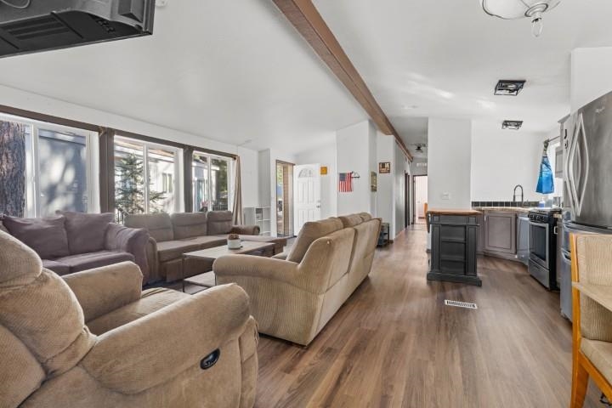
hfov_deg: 96.7
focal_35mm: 16
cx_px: 306
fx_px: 272
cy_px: 204
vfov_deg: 73.7
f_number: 8
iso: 100
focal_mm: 16
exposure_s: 2
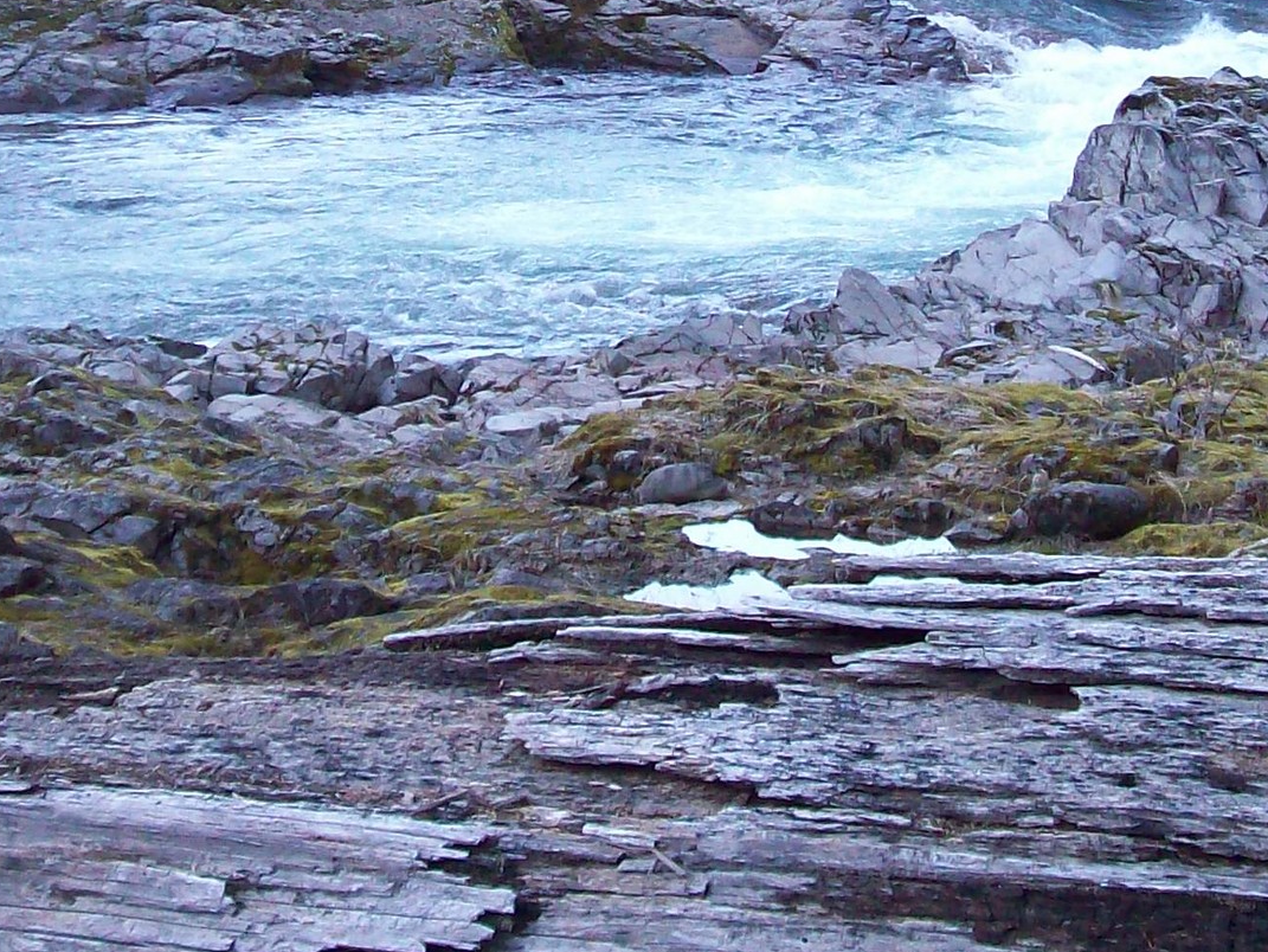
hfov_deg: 18.7
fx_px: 3847
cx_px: 560
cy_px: -80
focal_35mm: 105
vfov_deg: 13.8
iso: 200
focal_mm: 7.6
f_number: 3
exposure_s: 1/173
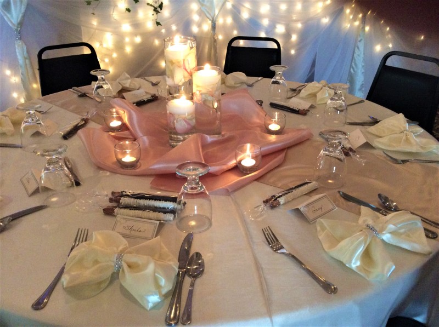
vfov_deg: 42.8
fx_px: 418
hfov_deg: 55.4
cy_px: 164
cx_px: 220
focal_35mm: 33
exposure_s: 1/24
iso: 250
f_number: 2.4
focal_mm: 3.3
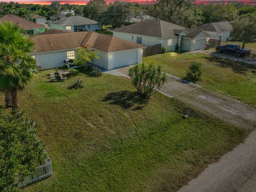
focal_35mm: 28
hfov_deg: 63.2
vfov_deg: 49.6
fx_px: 207
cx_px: 111
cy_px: 85
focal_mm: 12.29
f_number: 2.8
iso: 140
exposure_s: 1/2000
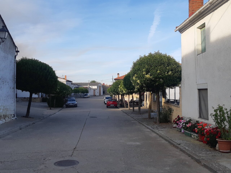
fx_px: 174
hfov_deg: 67.3
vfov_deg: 53.1
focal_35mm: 26
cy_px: 86
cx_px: 116
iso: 40
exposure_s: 1/1133
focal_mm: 3.93
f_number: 1.7
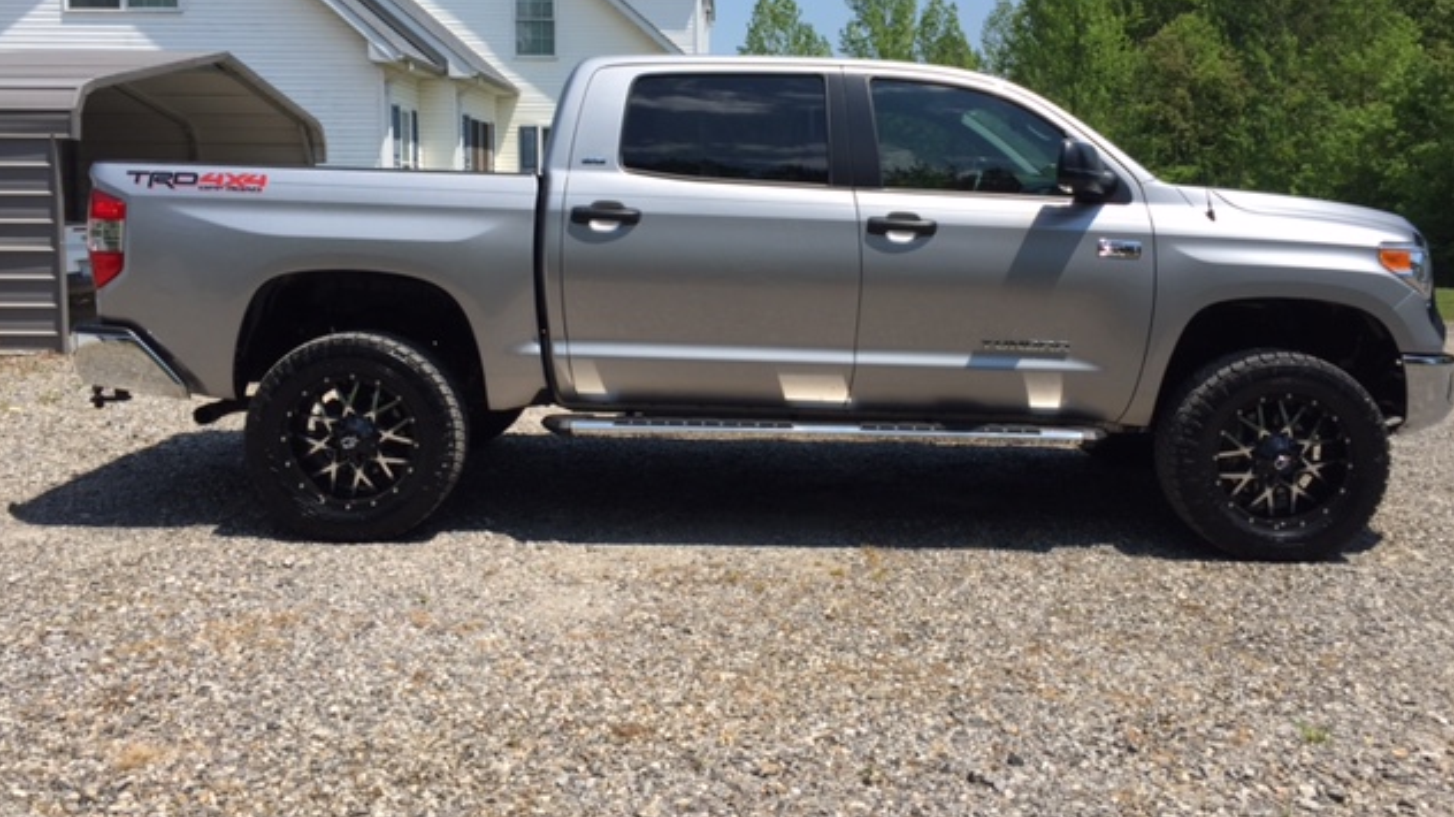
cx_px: 725
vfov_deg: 36.4
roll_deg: -0.7
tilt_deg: -4.7
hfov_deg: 61.0
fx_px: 1233
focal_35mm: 32
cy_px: 308
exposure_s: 1/1883
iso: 32
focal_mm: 4.15
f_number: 2.2
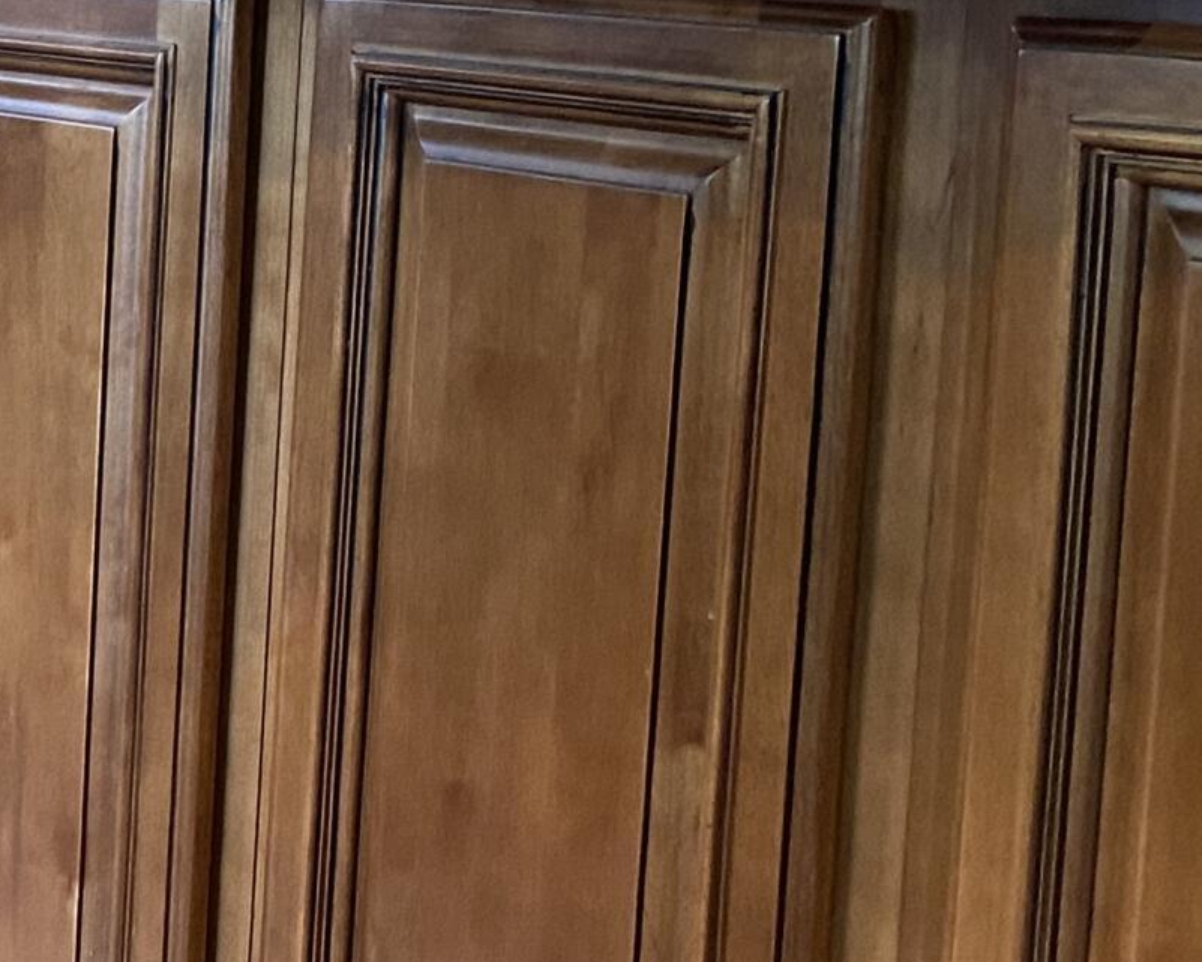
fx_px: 3380
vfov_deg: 16.0
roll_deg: -2.6
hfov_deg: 16.8
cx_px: -953
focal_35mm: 95
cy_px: 101
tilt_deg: -4.1
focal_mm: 4.25
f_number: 1.8
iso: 250
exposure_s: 1/60
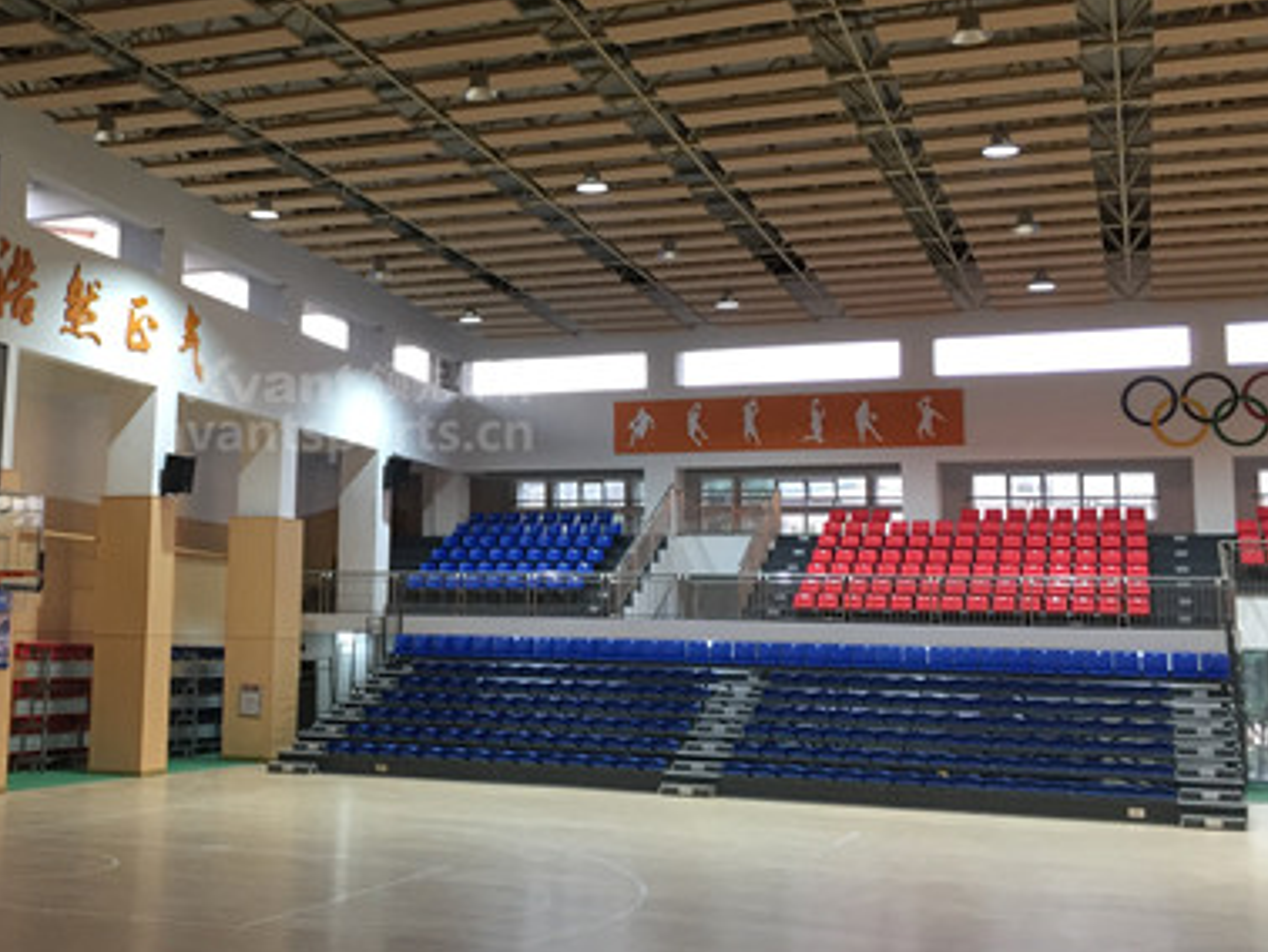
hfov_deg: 40.3
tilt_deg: +8.4
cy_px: 406
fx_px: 1686
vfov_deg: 31.5
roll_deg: -1.9
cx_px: 349
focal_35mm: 46
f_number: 2.2
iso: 100
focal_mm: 4.15
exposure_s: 1/33
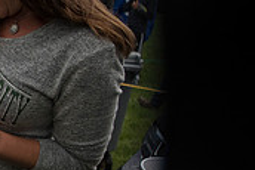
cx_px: -157
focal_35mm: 81
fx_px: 574
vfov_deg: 16.6
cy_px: 156
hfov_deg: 20.4
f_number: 3.5
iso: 640
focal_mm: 24
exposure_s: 1/1600
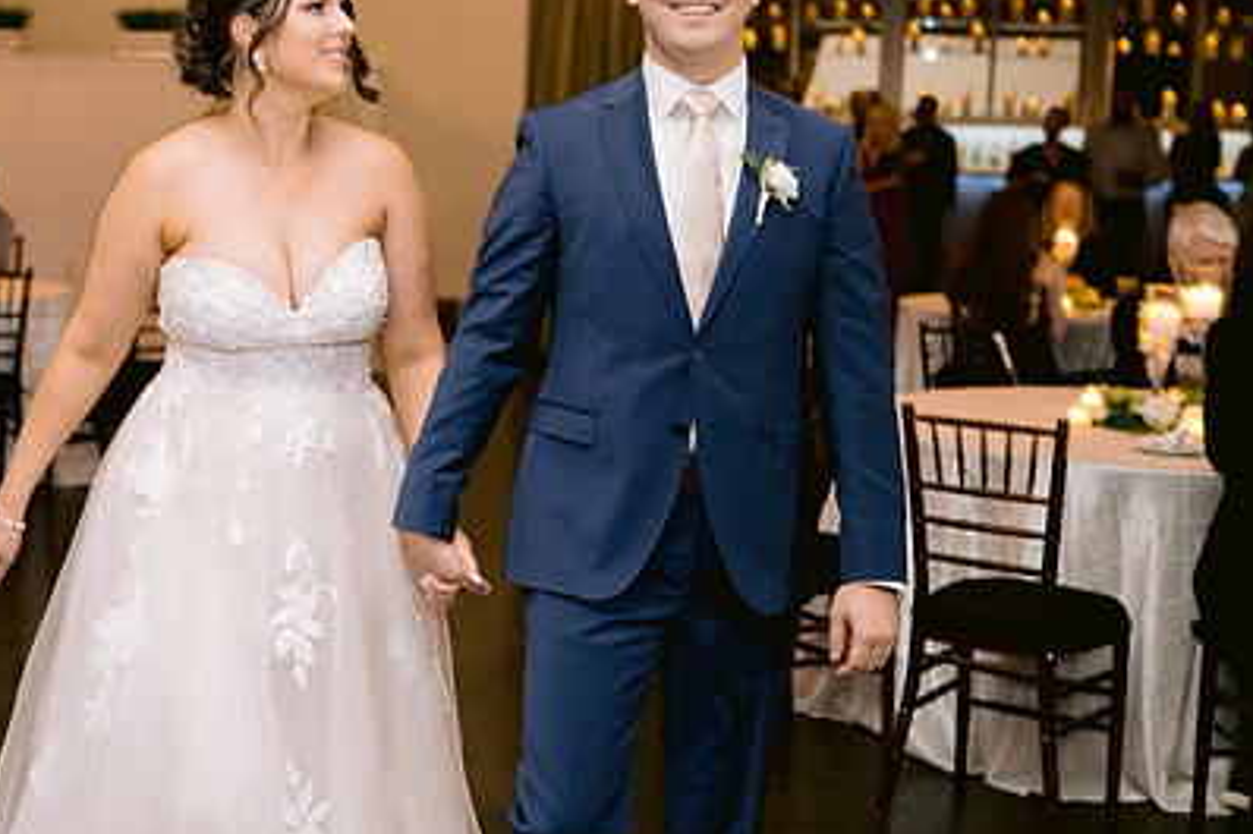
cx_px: 316
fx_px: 2192
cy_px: 374
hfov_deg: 31.4
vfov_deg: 21.5
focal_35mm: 63
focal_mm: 35
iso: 1600
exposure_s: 1/100
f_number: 2.2
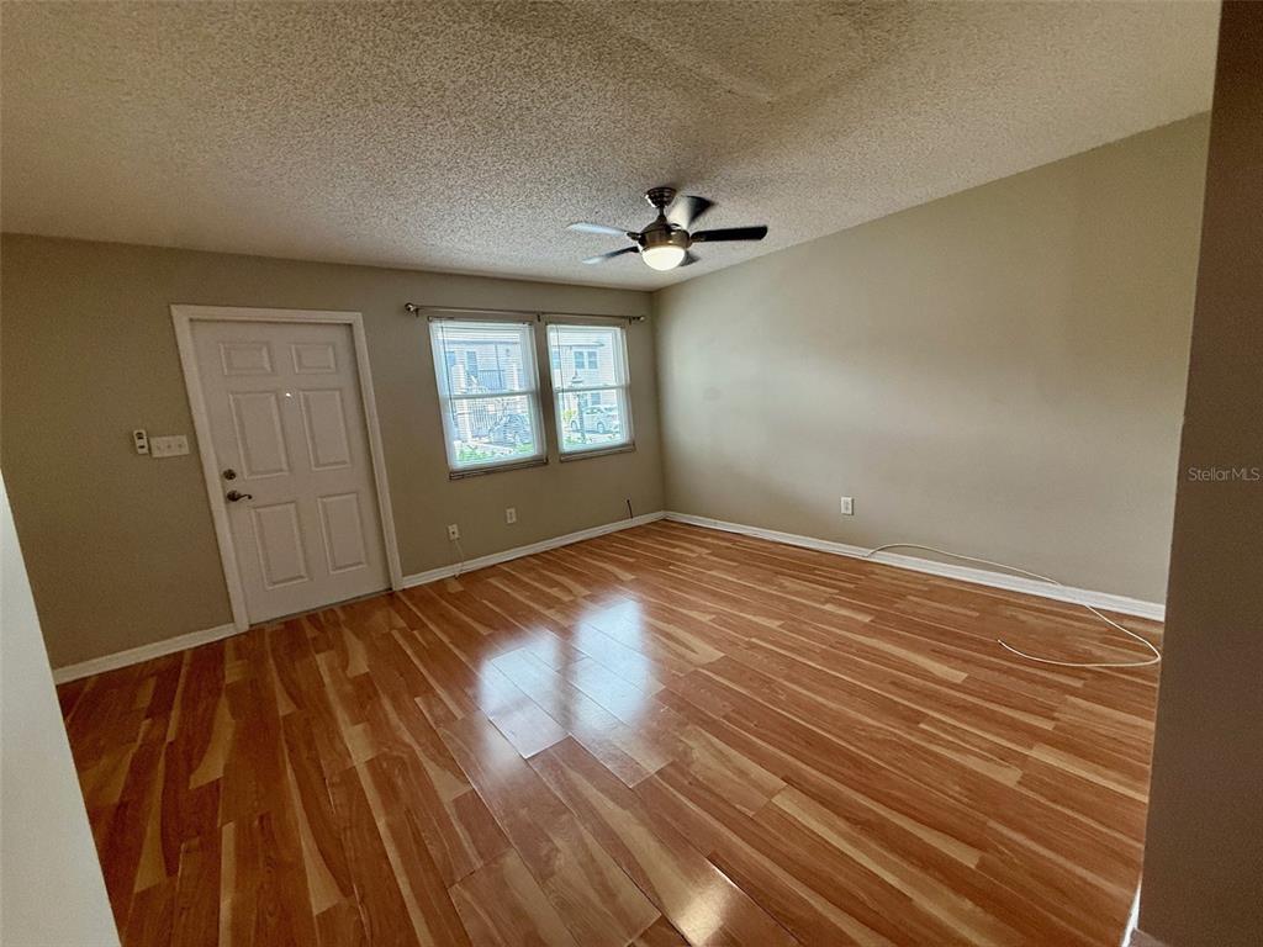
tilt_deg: -8.7
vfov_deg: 85.7
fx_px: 511
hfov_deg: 102.1
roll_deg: +3.1
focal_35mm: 14
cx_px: 632
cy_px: 474
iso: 320
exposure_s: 1/120
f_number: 2.2
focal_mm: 2.22
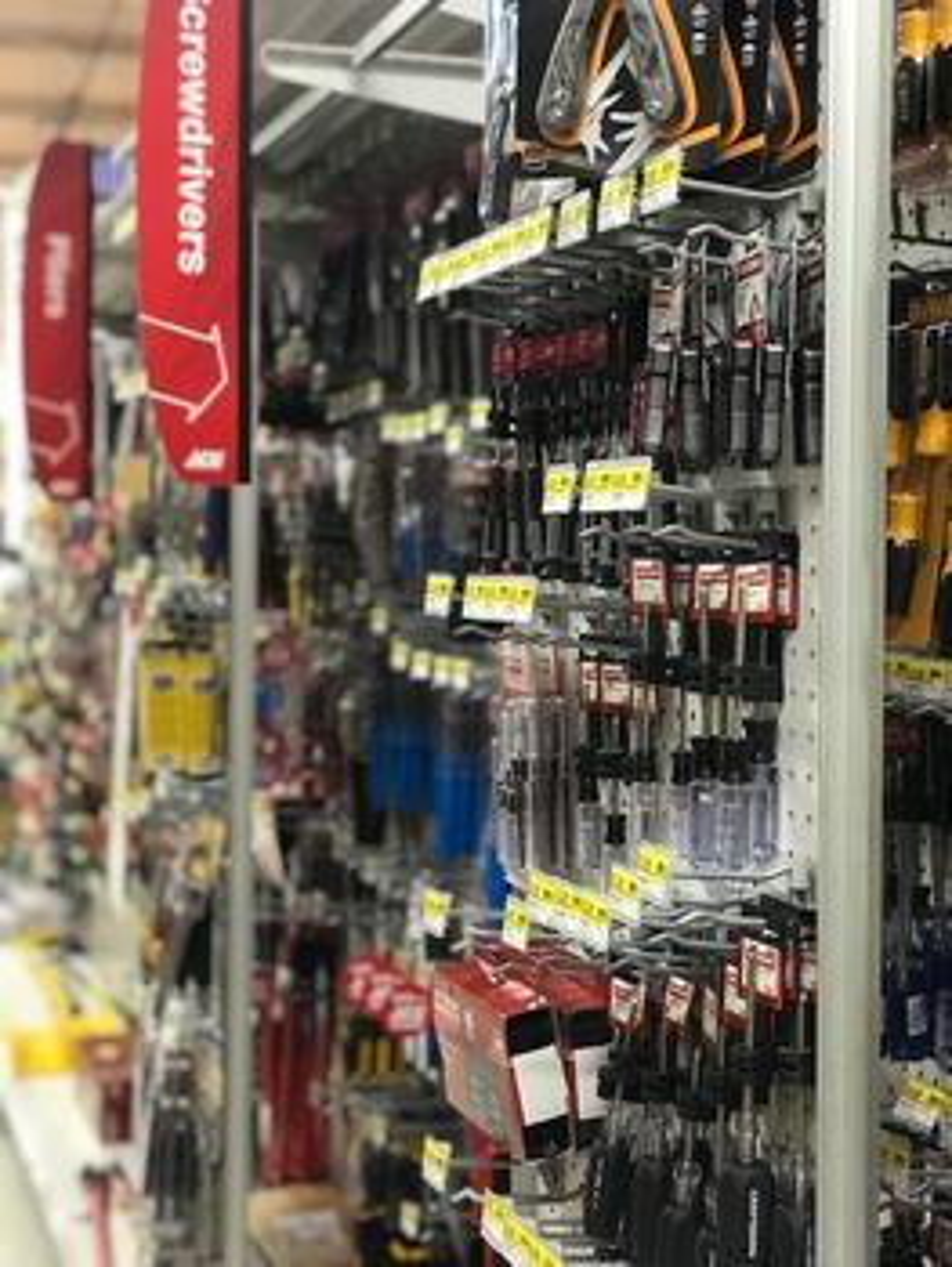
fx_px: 2088
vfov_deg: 33.8
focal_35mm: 57
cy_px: 634
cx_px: 476
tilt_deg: -3.1
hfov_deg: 25.7
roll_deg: -0.6
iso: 640
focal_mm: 6.6
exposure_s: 1/60
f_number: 2.8
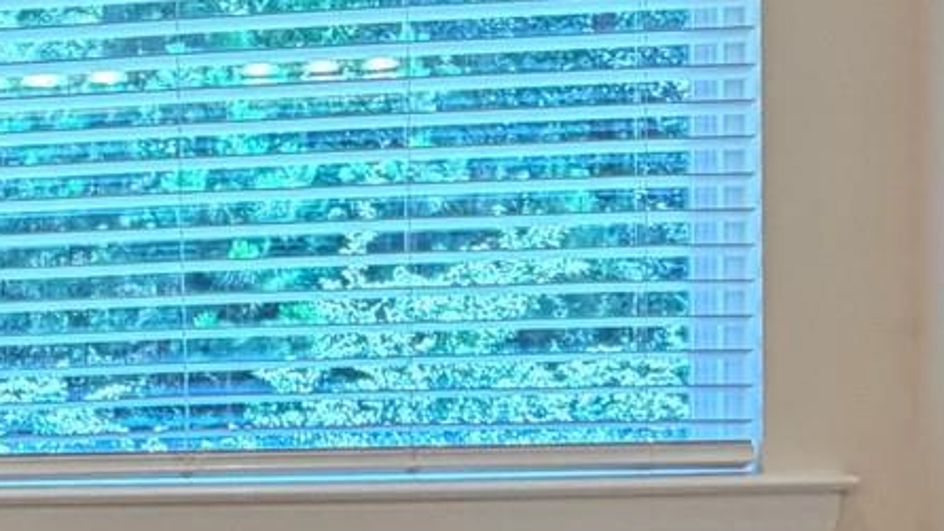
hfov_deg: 28.2
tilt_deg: -5.0
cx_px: -11
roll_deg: +1.9
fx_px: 1752
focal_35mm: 70
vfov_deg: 17.1
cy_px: 419
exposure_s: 1/120
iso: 125
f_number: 2.2
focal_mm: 2.22
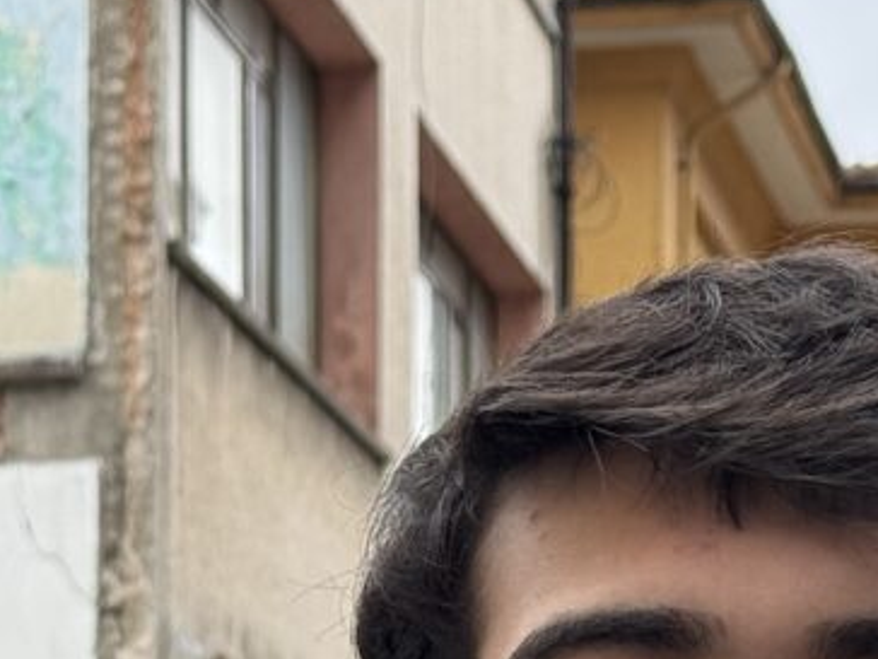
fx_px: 4287
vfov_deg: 8.5
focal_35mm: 169
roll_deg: +0.5
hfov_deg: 11.7
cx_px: 615
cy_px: 1089
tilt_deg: +3.6
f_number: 1.78
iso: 64
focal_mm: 6.76
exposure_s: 1/264
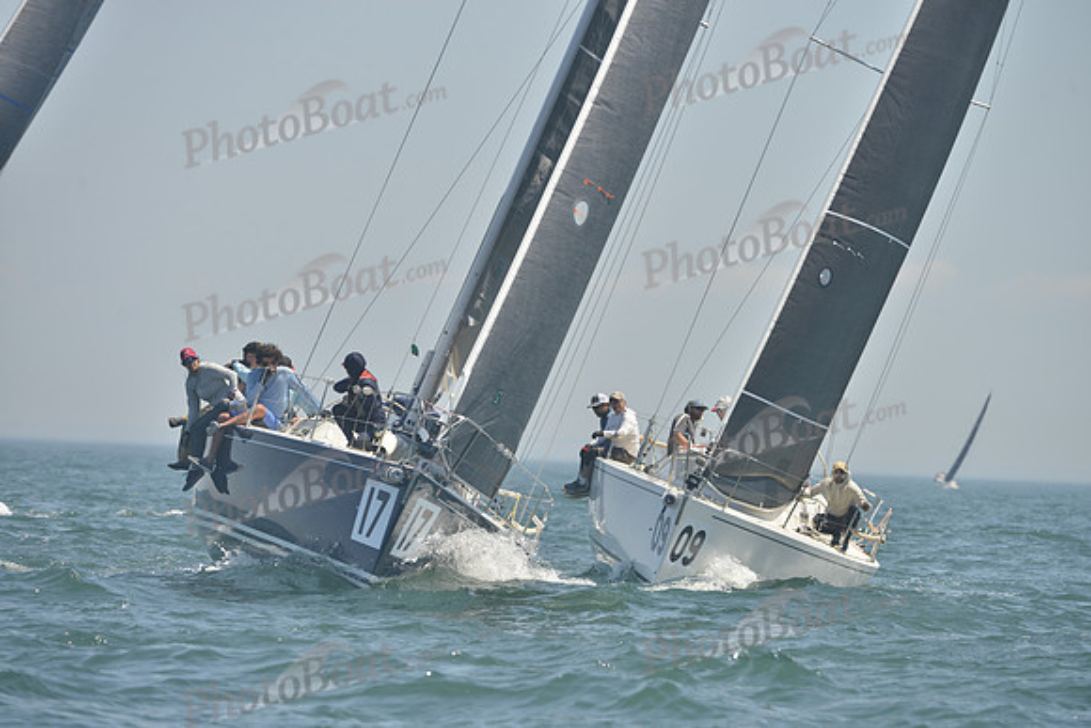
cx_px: 546
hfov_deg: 9.4
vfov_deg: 6.2
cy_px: 364
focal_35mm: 220
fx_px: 6668
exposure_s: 1/1000
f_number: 7.1
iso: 280
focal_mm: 220
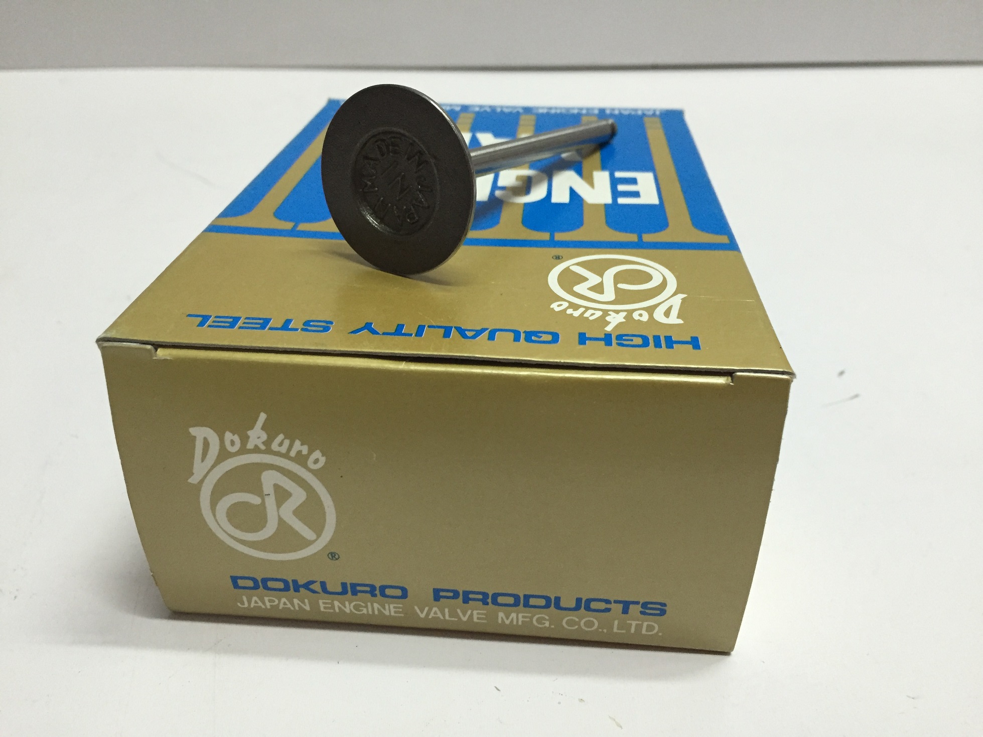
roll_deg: -1.1
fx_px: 823
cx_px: 492
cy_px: 368
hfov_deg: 61.7
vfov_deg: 48.2
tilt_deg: -31.5
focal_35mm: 29
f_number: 2.2
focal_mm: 4.15
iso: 250
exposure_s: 1/33
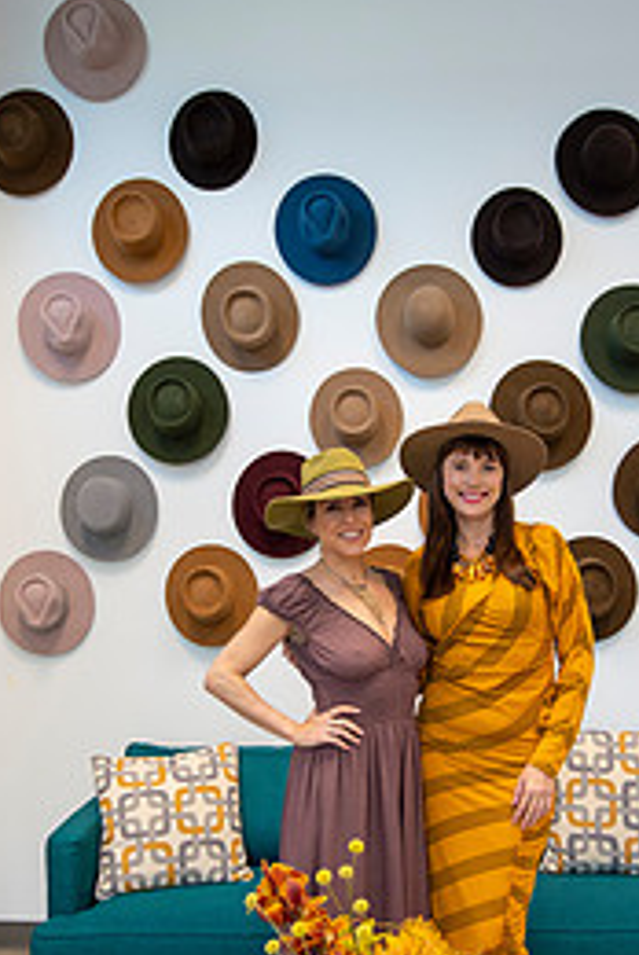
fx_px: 1009
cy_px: 624
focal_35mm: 38
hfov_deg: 35.0
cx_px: 380
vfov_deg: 49.9
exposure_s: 1/160
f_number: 4
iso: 2000
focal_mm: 22
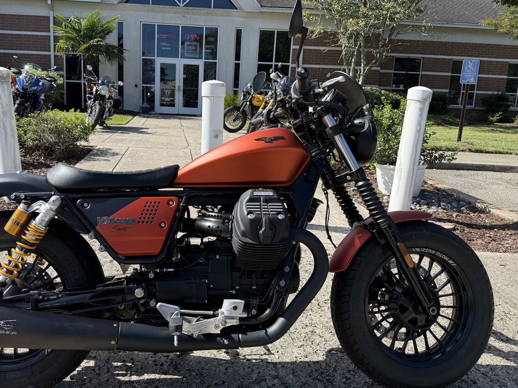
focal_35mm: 29
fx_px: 434
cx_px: 214
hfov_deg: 61.3
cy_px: 170
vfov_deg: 48.1
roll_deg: -2.2
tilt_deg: -8.2
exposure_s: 1/2801
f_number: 1.78
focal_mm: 6.76
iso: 100
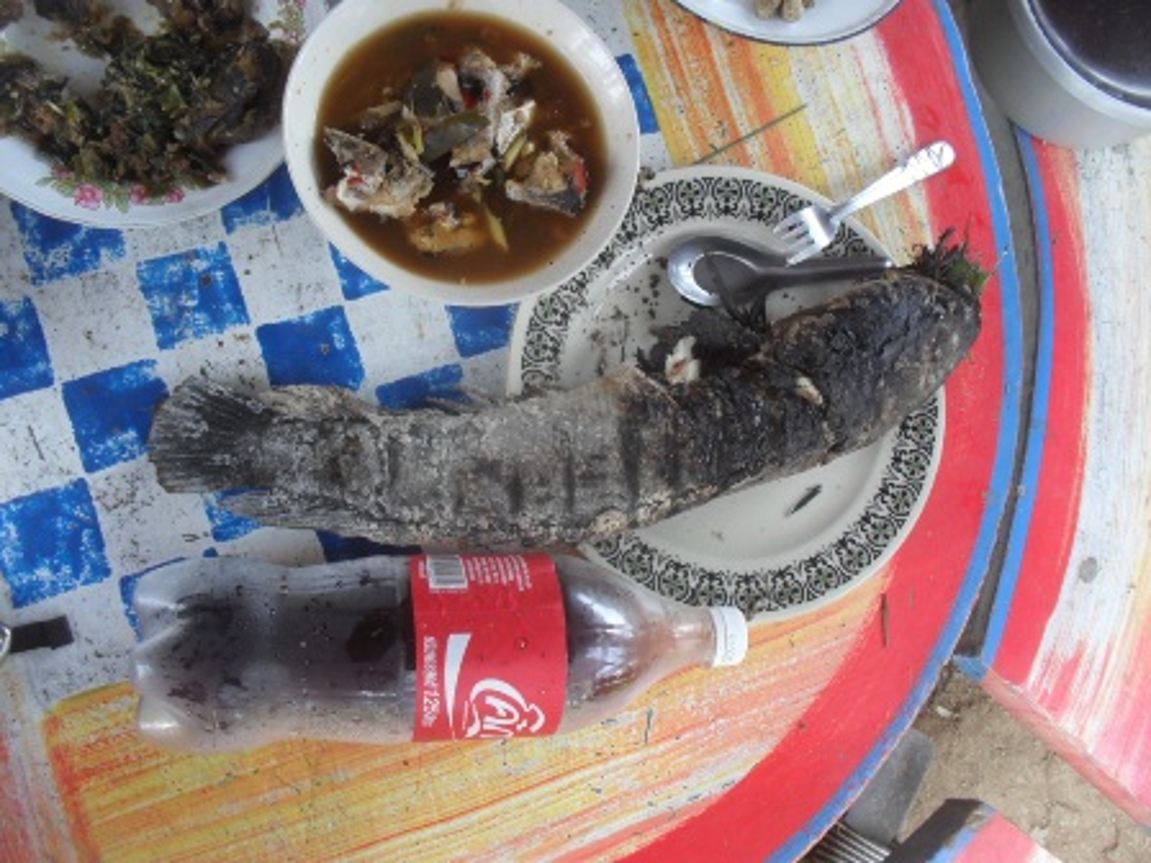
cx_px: 576
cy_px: 432
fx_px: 1164
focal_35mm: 35
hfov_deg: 52.6
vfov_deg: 40.7
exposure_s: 1/60
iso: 100
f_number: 3.2
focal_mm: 6.3
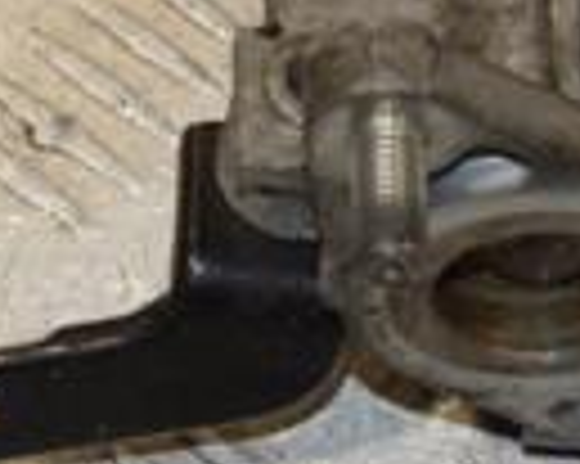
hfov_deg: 6.5
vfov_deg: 5.2
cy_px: -45
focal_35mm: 295
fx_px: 5063
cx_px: 602
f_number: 10
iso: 800
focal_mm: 45
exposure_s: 1/200
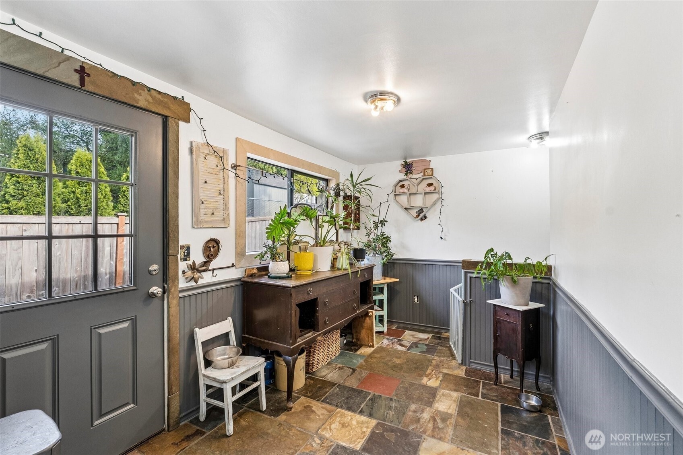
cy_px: 228
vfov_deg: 77.3
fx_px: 285
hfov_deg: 100.4
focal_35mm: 15
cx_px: 342
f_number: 9
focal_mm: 10
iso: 250
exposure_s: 1/6
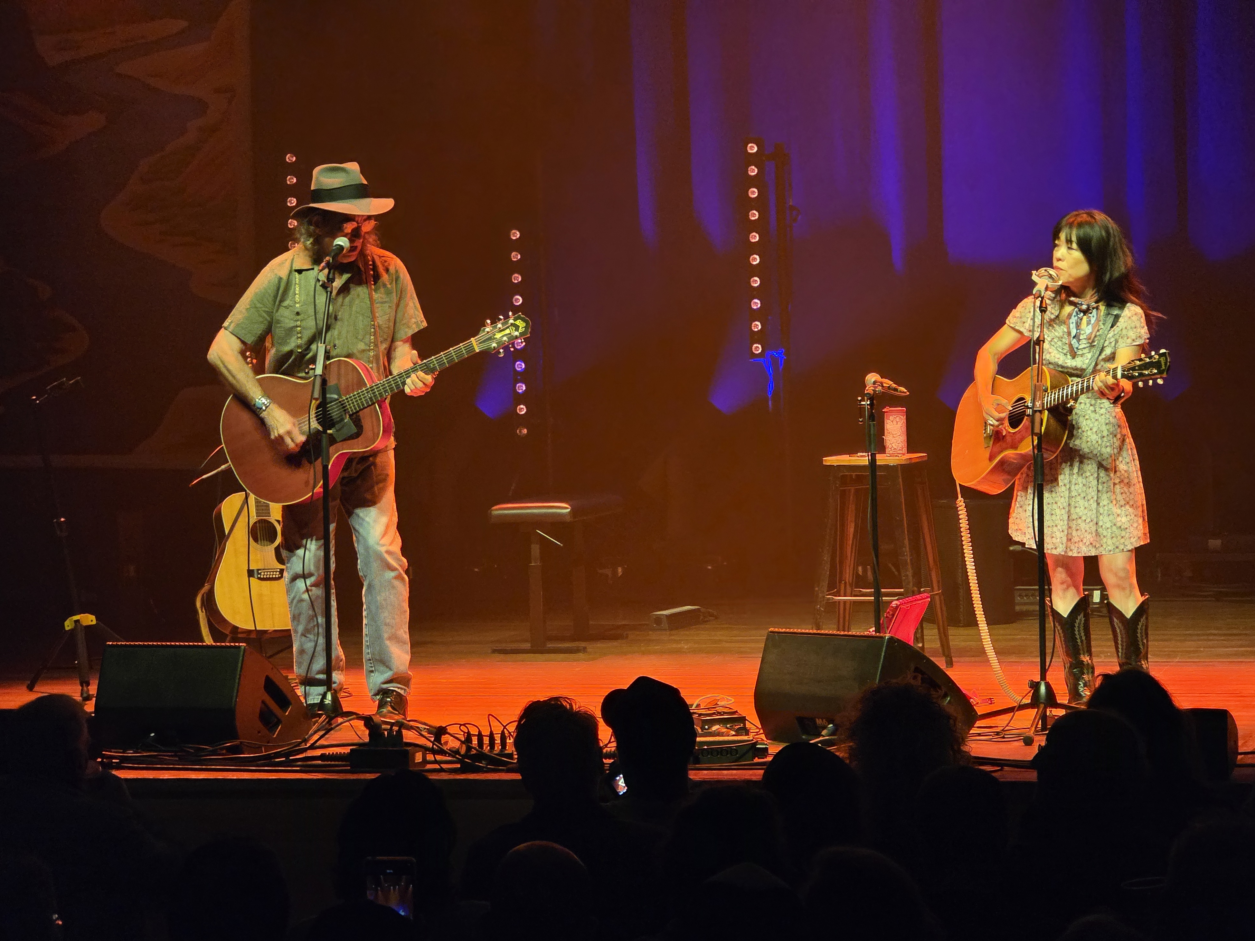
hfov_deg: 16.7
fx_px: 4278
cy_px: 480
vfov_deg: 12.6
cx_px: 641
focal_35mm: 118
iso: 1250
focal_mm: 18.6
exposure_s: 1/33.3
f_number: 3.4
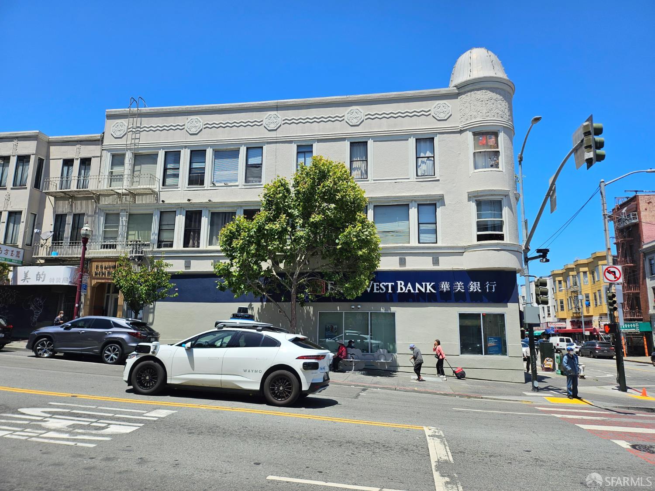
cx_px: 328
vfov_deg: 56.8
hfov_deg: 71.6
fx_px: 454
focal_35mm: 24
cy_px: 246
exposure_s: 1/4054
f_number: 1.8
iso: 50
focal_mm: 5
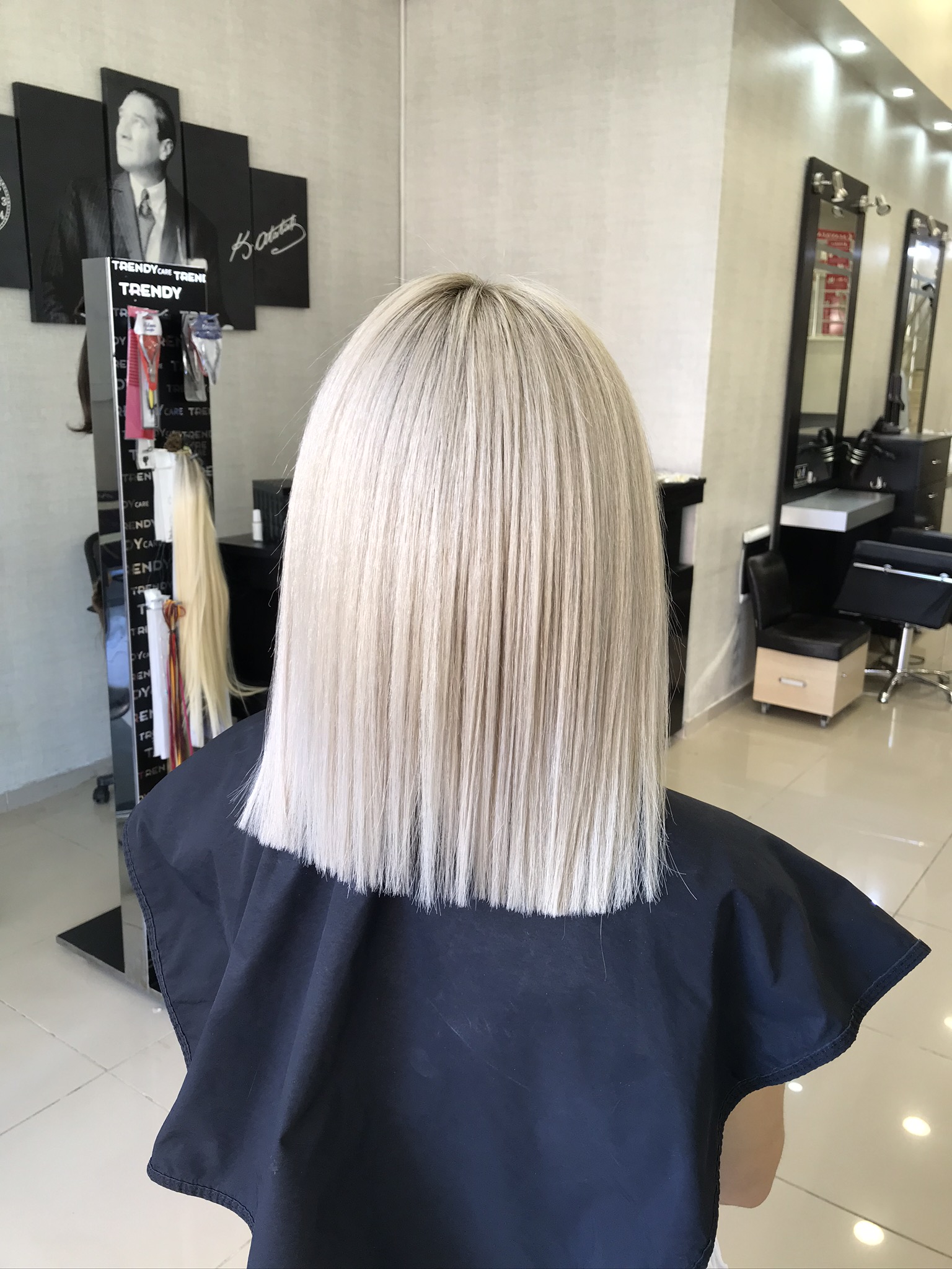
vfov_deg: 63.4
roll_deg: -1.0
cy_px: 634
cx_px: 476
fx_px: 1027
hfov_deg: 49.7
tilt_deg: -14.6
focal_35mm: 28
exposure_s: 1/33
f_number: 1.8
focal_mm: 3.99
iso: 25
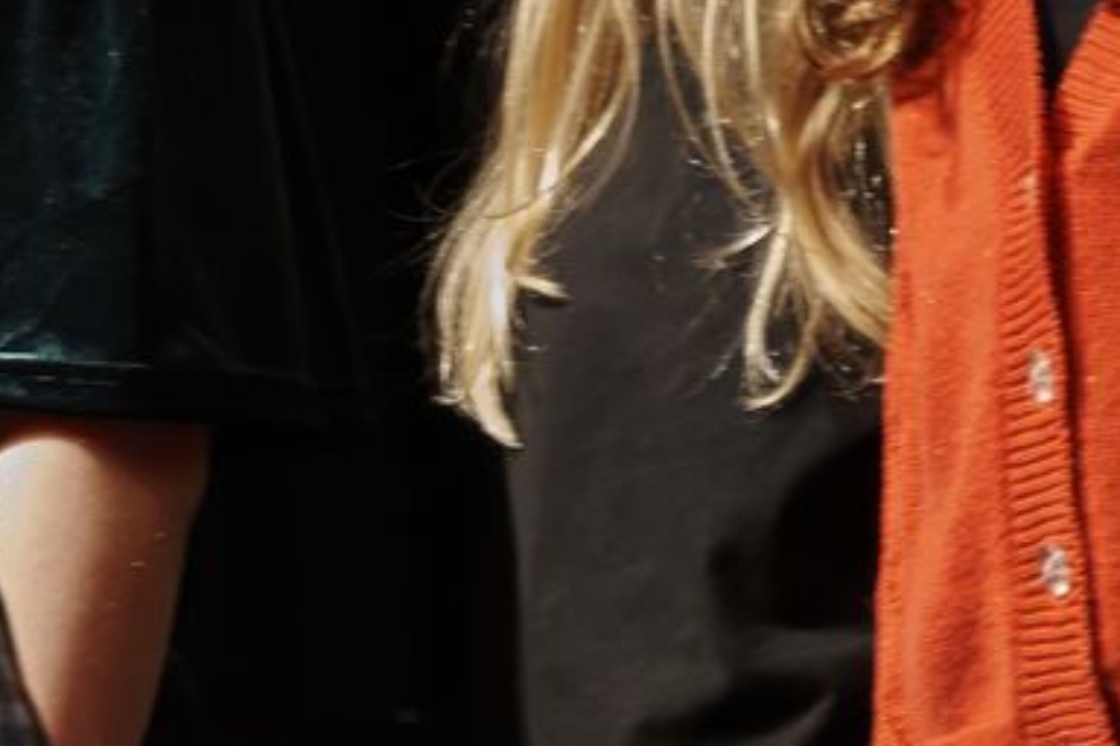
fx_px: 16197
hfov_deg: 3.9
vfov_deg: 2.6
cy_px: 54
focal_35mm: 521
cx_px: -802
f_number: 2.8
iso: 2000
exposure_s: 1/100
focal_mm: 65
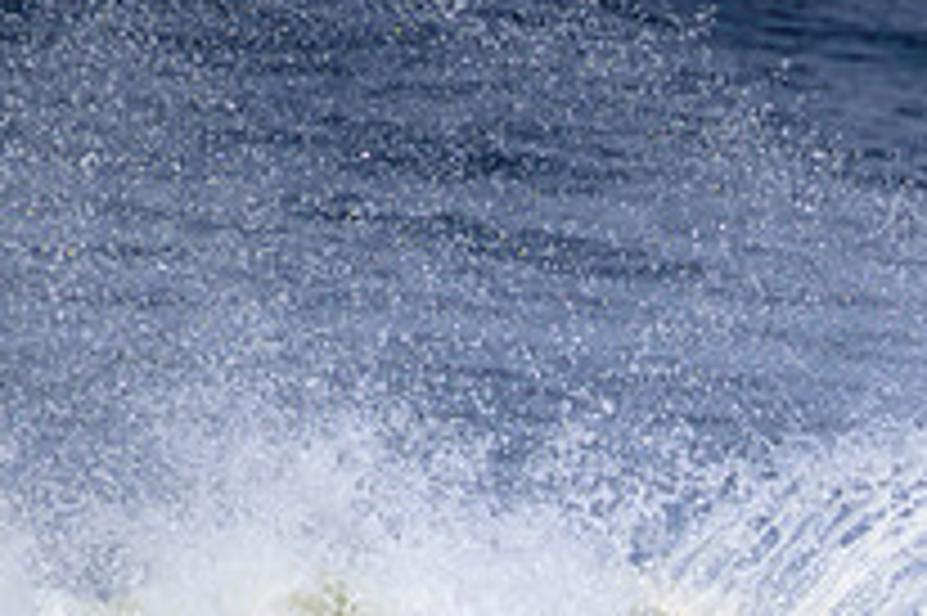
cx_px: 1161
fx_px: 58070
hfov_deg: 0.9
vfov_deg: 0.6
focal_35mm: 2257
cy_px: 839
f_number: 11
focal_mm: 800
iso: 560
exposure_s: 1/2000
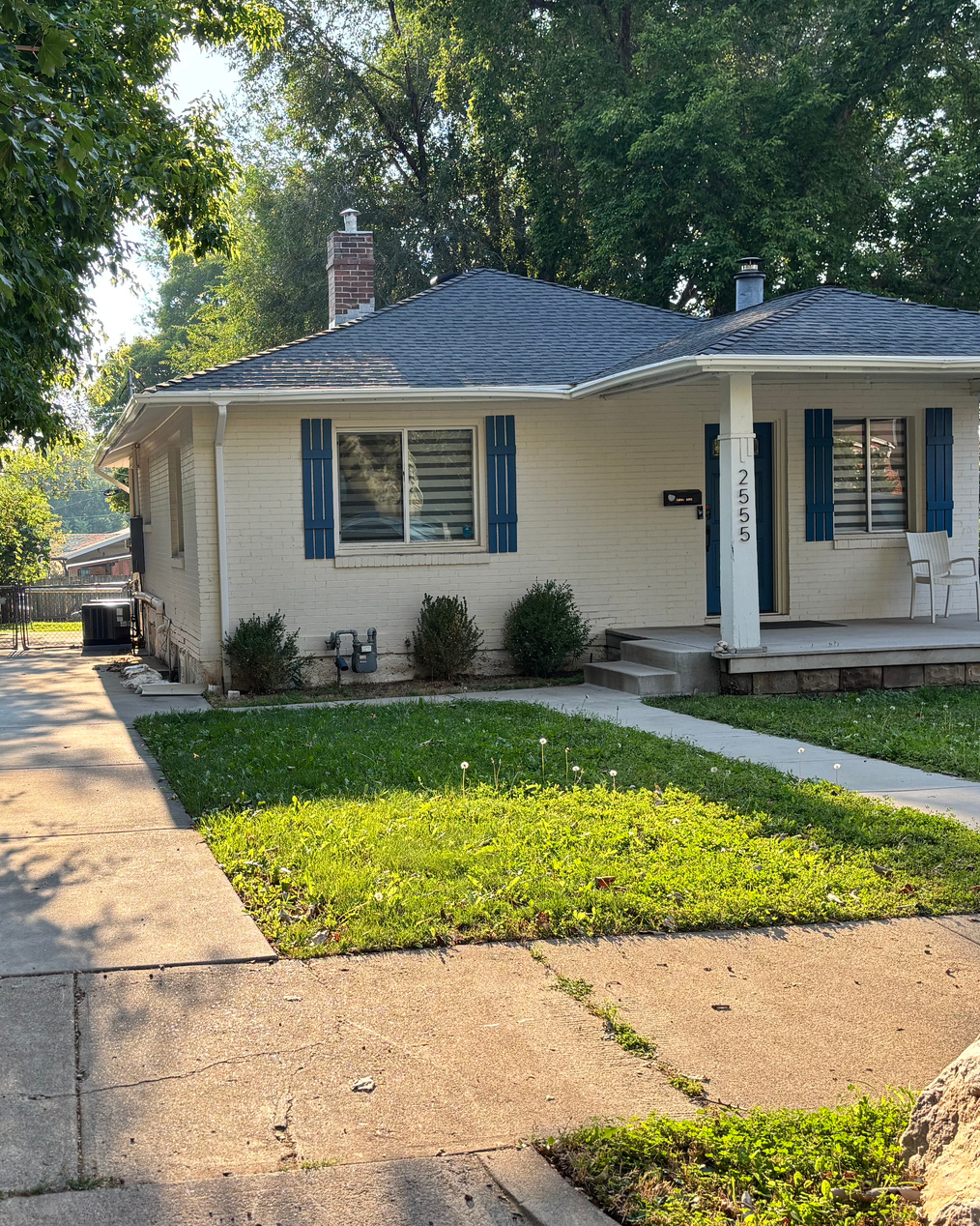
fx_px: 1487
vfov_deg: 44.8
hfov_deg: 36.1
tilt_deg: -5.0
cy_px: 622
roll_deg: +1.7
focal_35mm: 41
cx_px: 325
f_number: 1.6
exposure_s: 1/597
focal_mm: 5.96
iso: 50
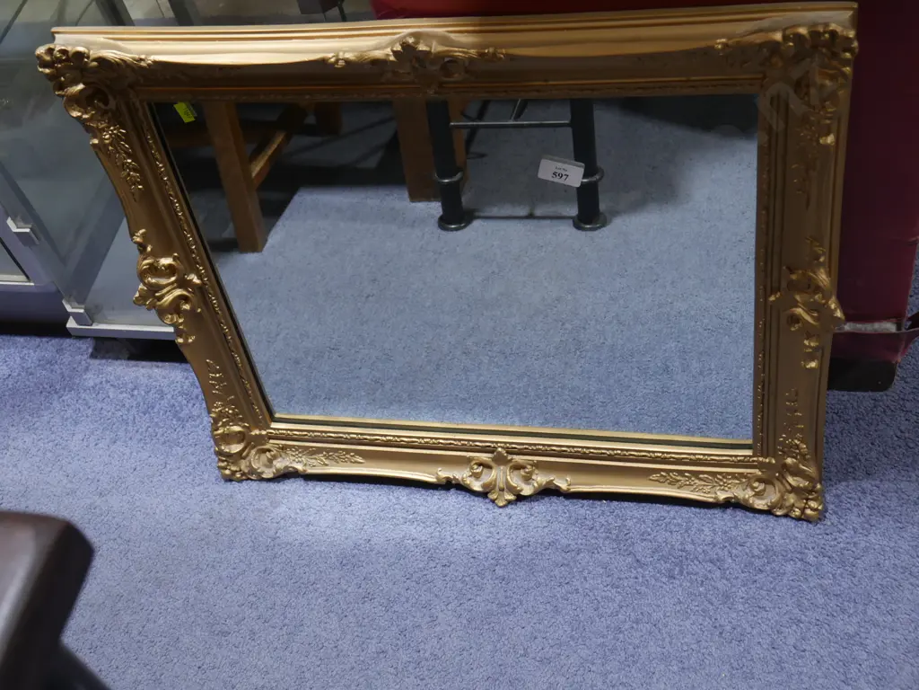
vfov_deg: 31.5
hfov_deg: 41.2
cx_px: 460
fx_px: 1221
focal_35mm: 46
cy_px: 345
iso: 640
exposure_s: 1/60
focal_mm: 23
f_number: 5.1
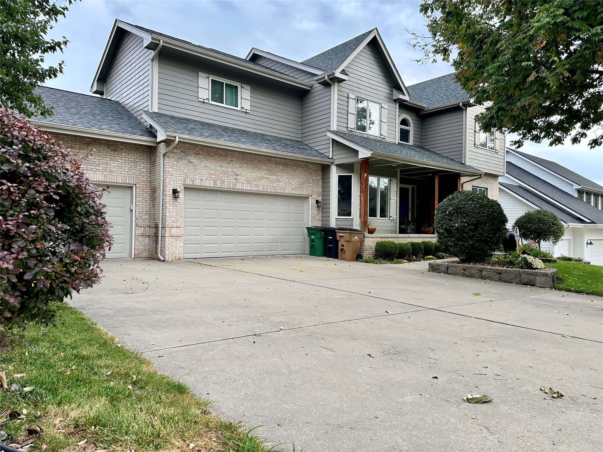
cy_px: 226
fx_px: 418
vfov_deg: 56.8
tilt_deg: +0.4
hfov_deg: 71.6
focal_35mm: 24
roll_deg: -1.0
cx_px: 302
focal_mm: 6.86
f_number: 1.78
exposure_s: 1/529
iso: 80
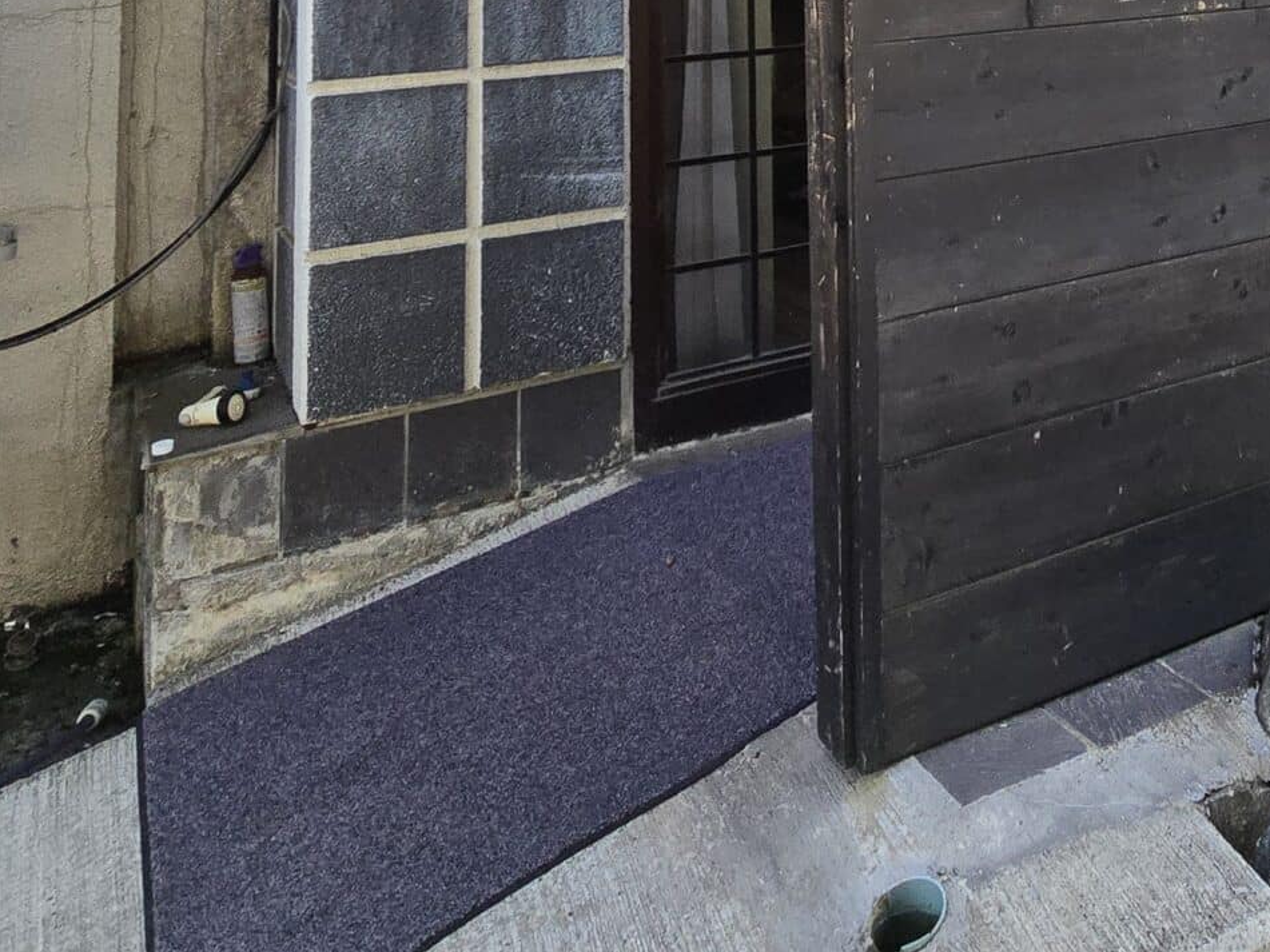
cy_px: -222
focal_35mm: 35
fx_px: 1284
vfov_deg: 32.6
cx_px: 1087
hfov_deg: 48.4
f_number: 2.2
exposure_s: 1/719
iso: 125
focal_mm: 2.2
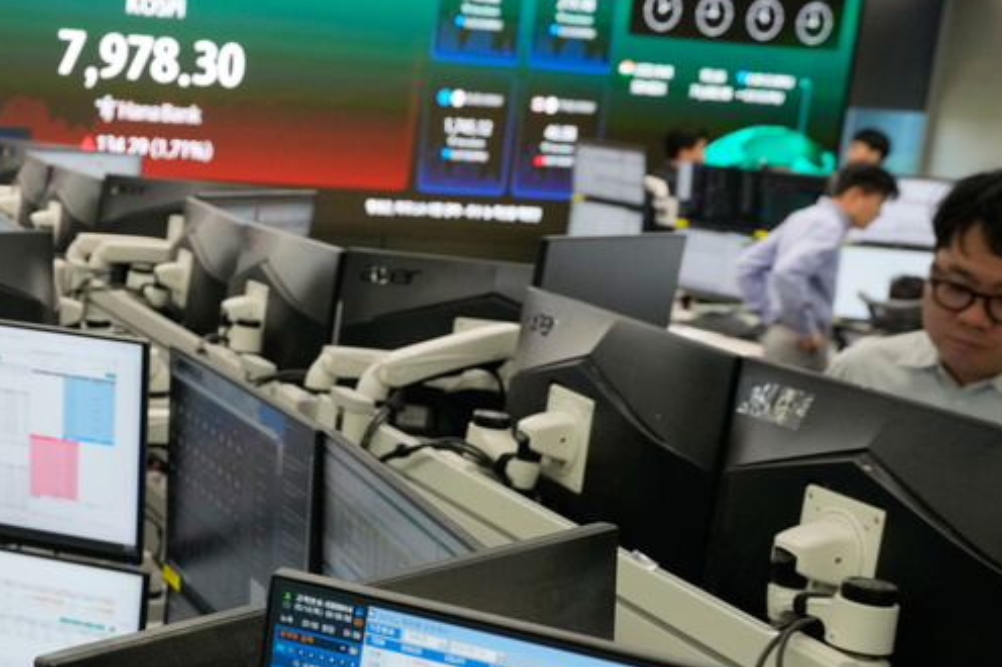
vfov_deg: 21.1
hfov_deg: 30.6
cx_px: 186
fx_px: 1780
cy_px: 473
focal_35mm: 64
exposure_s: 1/250
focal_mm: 31
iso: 2000
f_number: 4.5
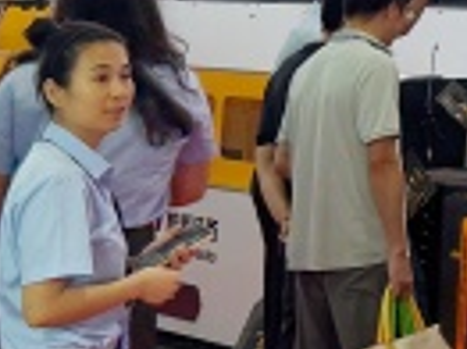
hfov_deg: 12.1
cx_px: 905
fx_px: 1981
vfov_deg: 9.6
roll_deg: -2.6
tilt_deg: +6.2
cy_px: -249
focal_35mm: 147
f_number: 1.78
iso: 80
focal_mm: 6.76
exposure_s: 1/100
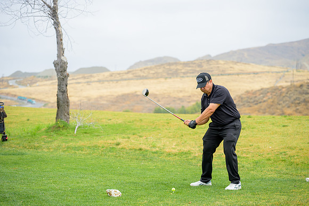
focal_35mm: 97
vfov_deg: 14.1
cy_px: 103
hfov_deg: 21.0
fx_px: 833
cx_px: 154
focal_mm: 97
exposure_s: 1/2500
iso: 800
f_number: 4
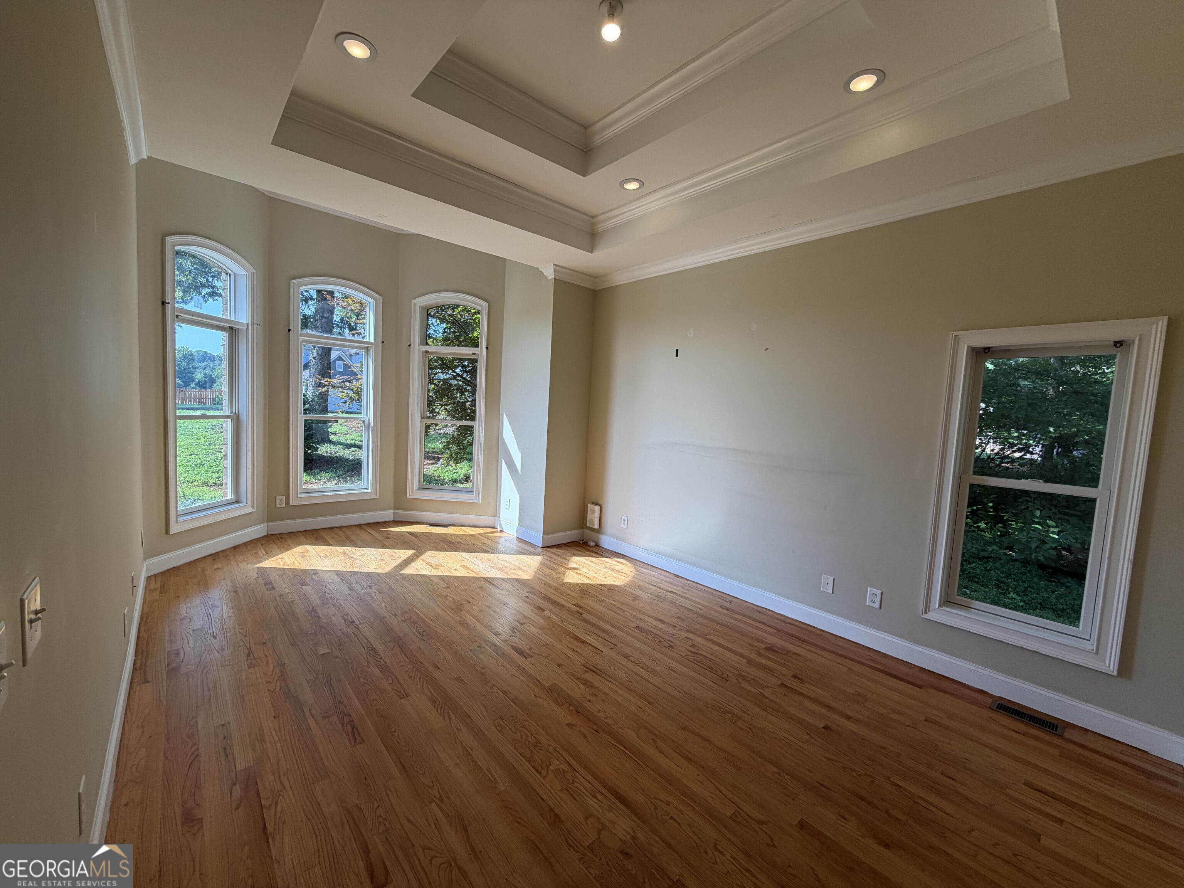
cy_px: 444
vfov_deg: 85.7
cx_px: 592
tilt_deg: -4.3
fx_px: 479
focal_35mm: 14
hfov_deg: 102.1
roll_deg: -2.5
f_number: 2.2
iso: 40
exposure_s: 1/120
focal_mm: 2.22
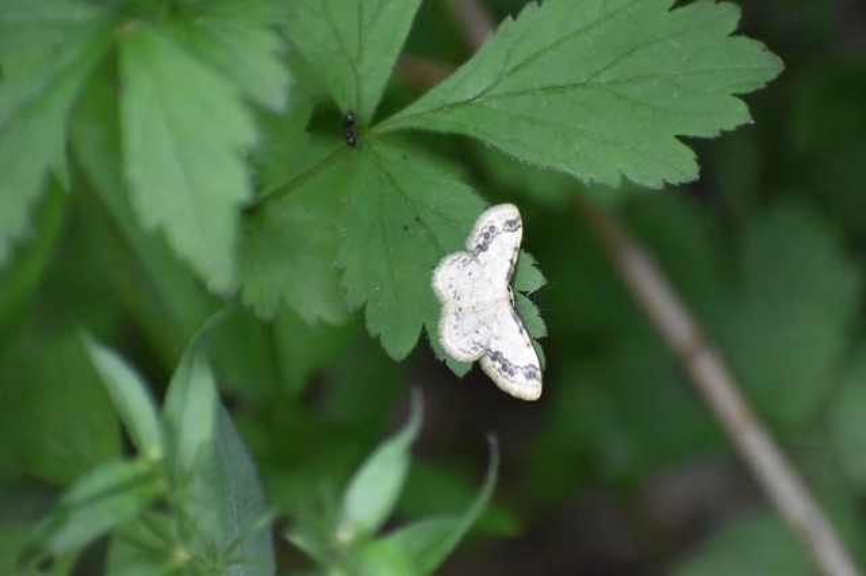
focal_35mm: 450
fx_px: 10819
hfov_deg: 4.6
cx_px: 433
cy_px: 288
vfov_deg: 3.1
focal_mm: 300
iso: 7200
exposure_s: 1/320
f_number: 6.3
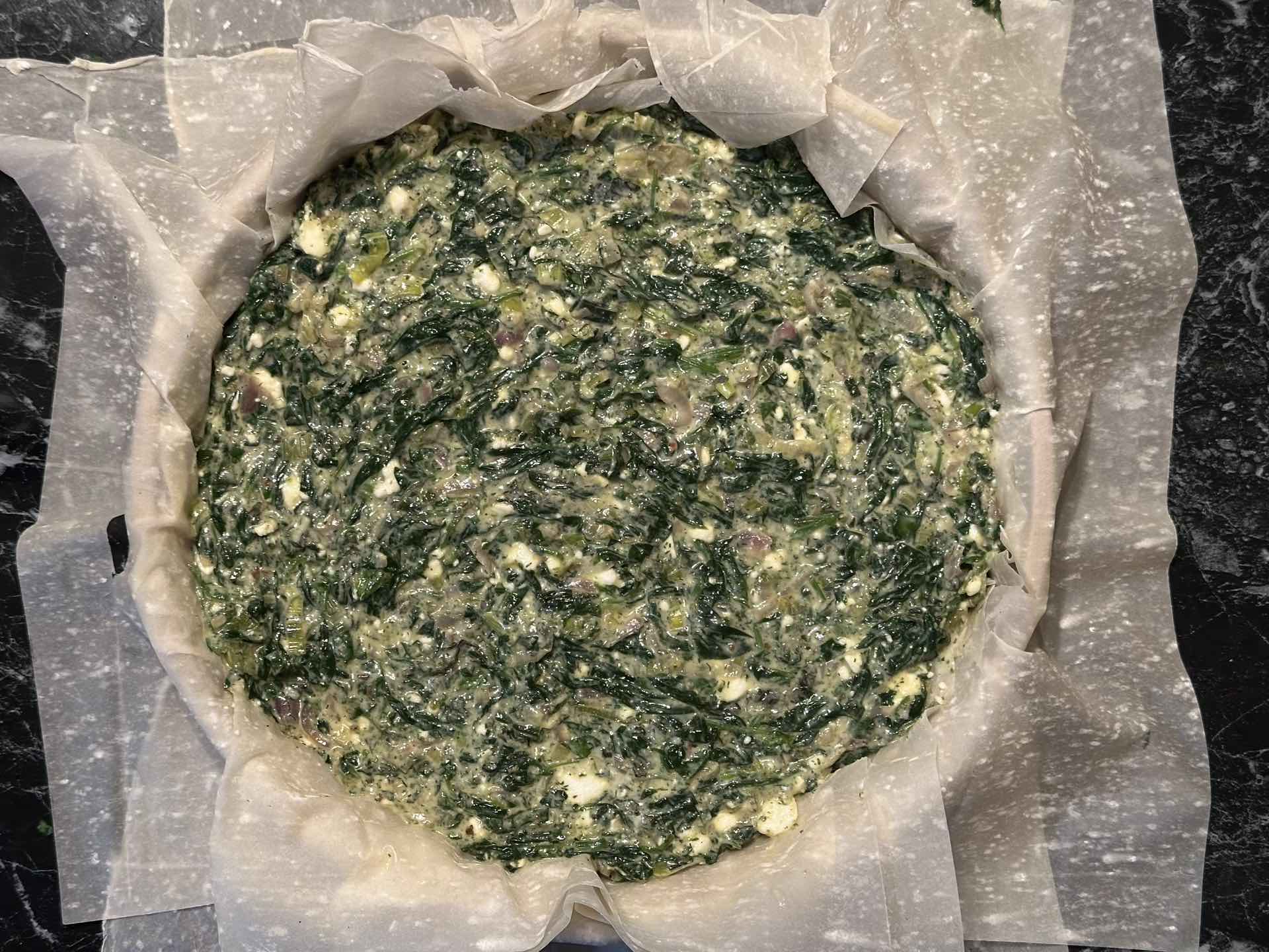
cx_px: 634
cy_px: 476
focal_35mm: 48
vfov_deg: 30.3
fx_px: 1760
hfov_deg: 39.7
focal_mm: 6.86
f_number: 1.78
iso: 200
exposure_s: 1/50
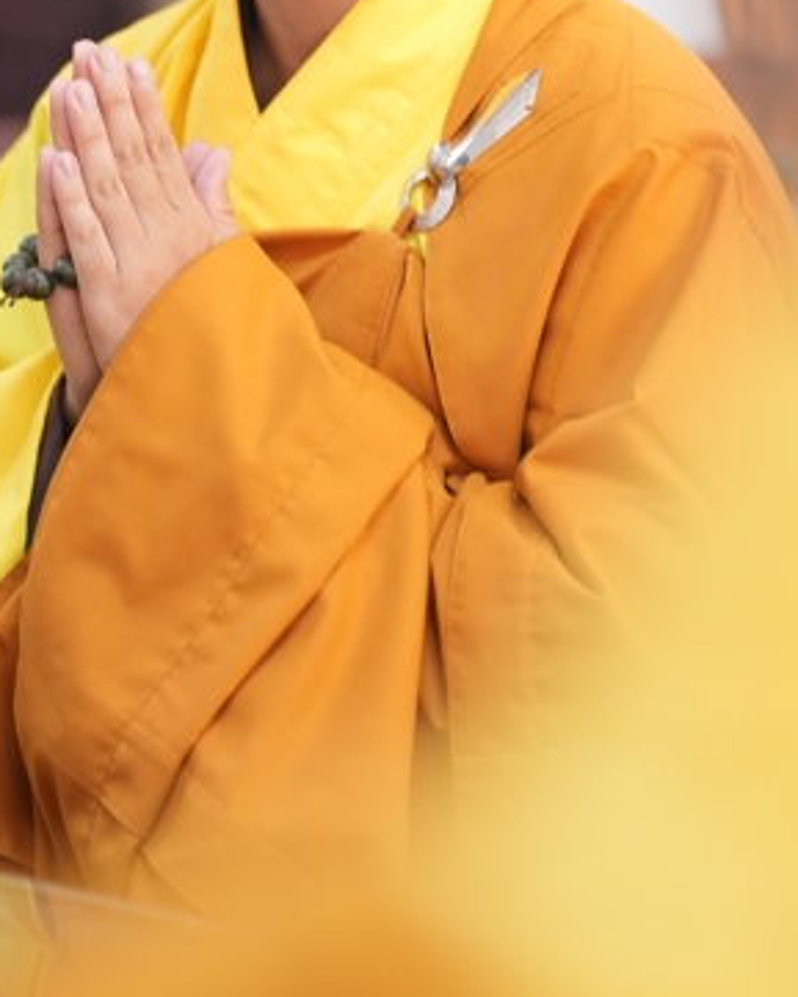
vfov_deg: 8.8
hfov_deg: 7.1
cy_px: 171
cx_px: 294
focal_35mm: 218
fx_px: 6433
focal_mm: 129
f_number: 2.8
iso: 1000
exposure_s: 1/80
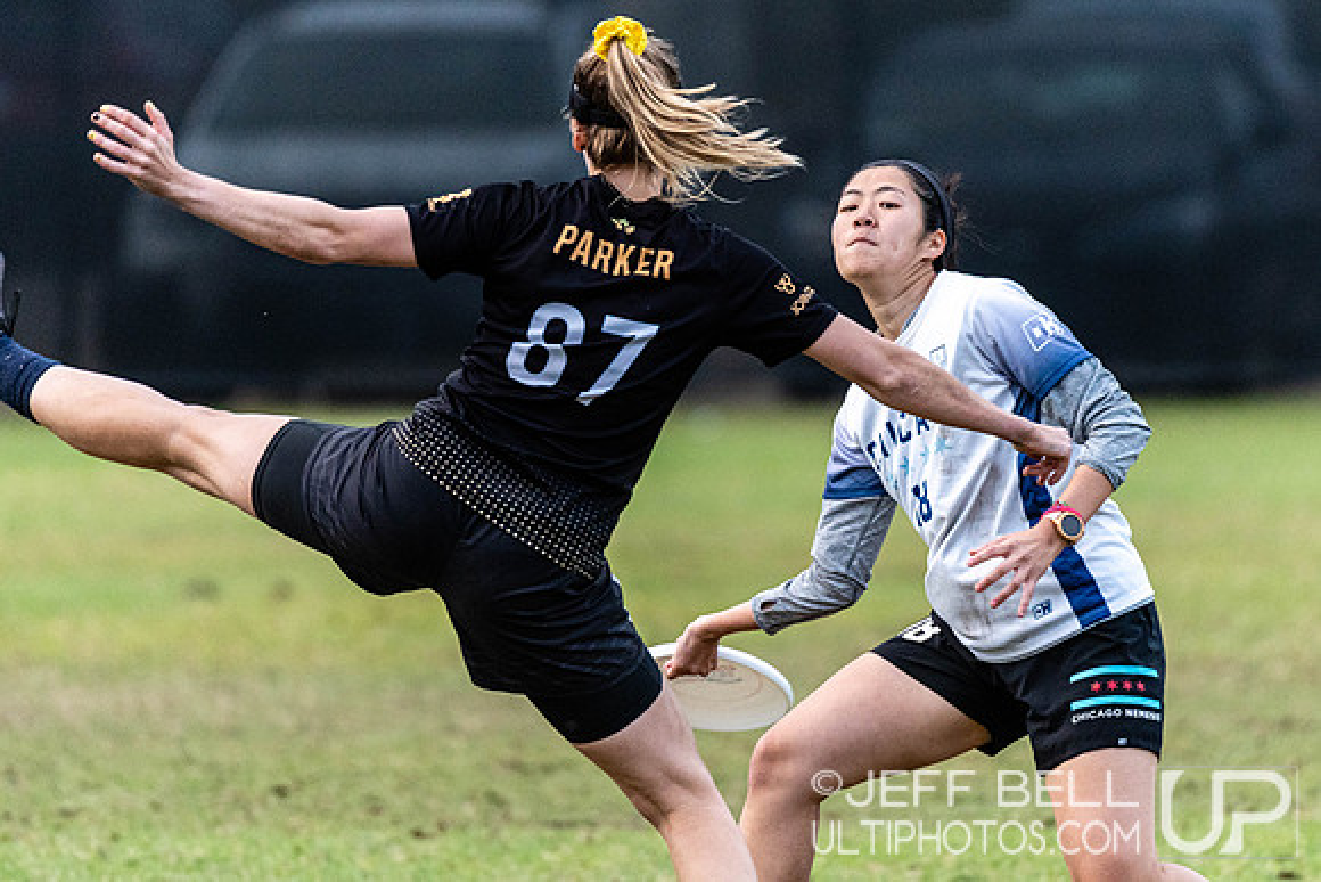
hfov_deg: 3.1
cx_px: 727
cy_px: 397
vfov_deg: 2.1
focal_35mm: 660
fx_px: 24230
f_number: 4
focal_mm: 400
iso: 1250
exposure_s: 1/1000
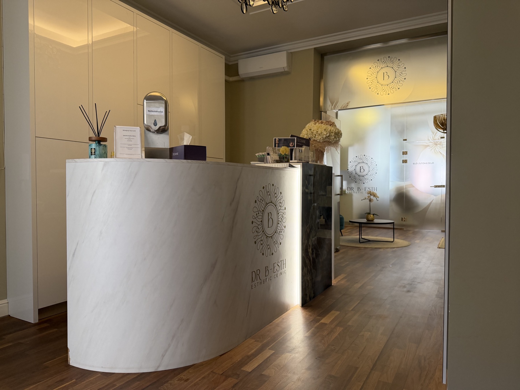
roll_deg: +0.4
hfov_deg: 71.6
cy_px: 195
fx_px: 361
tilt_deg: -1.3
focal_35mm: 24
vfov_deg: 56.8
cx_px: 260
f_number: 1.78
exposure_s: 1/100
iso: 200
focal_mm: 6.76
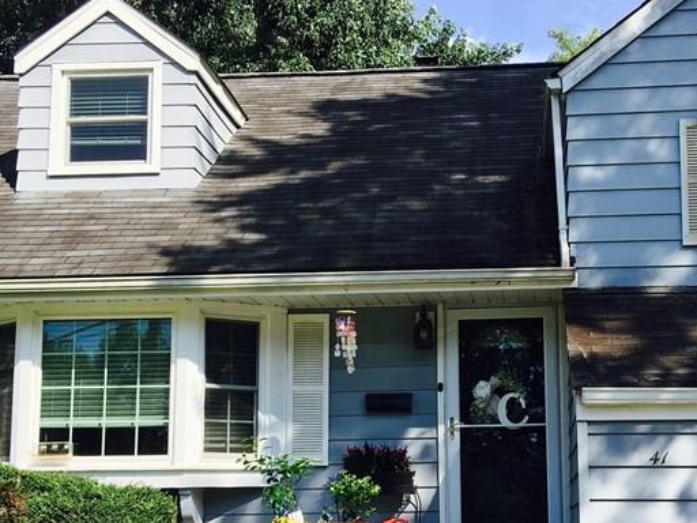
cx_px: 434
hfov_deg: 33.1
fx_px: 1168
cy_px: 372
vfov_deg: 25.0
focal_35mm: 58
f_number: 2.2
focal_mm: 4.15
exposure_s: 1/1040
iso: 25
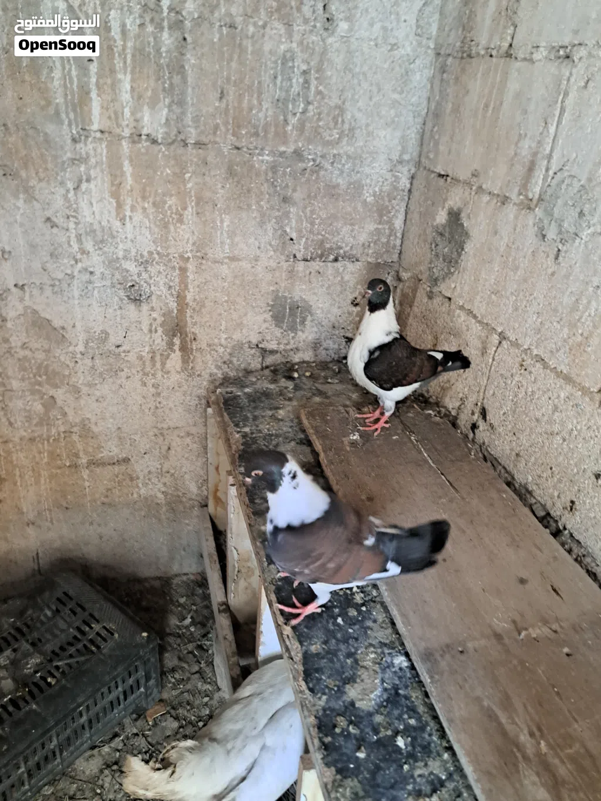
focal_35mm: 24
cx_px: 300
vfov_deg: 71.6
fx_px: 555
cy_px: 400
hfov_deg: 56.8
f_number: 1.8
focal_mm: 5.23
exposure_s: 1/25
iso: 500
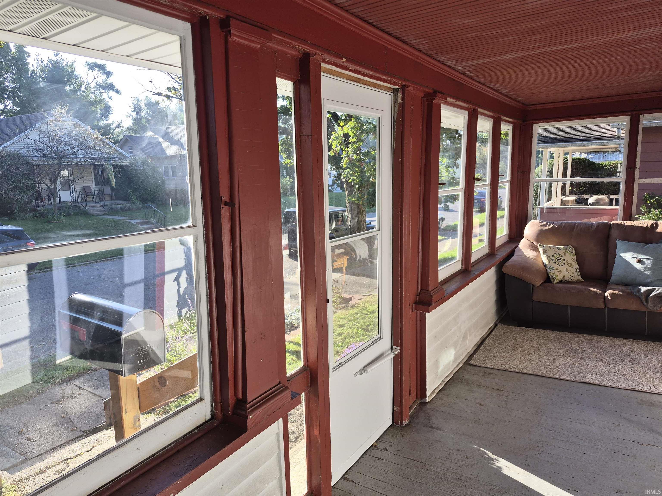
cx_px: 331
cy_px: 248
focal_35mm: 23
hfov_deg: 73.9
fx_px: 440
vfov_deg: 58.9
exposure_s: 1/355
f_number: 1.8
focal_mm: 5.4
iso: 25
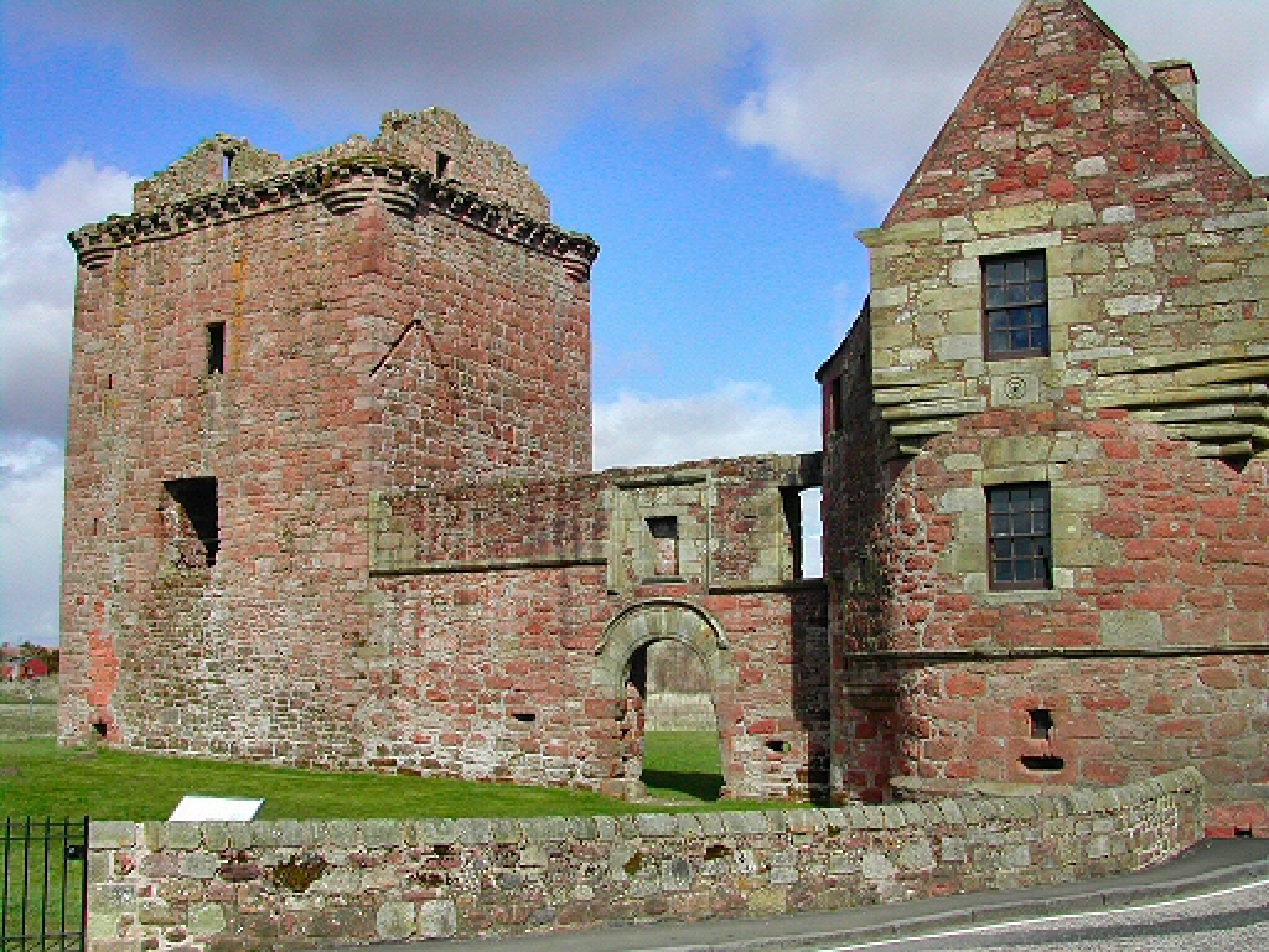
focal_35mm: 38
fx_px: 1393
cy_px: 476
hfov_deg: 49.0
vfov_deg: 37.7
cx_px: 634
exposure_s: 1/266
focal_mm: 8
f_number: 7.6
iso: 100
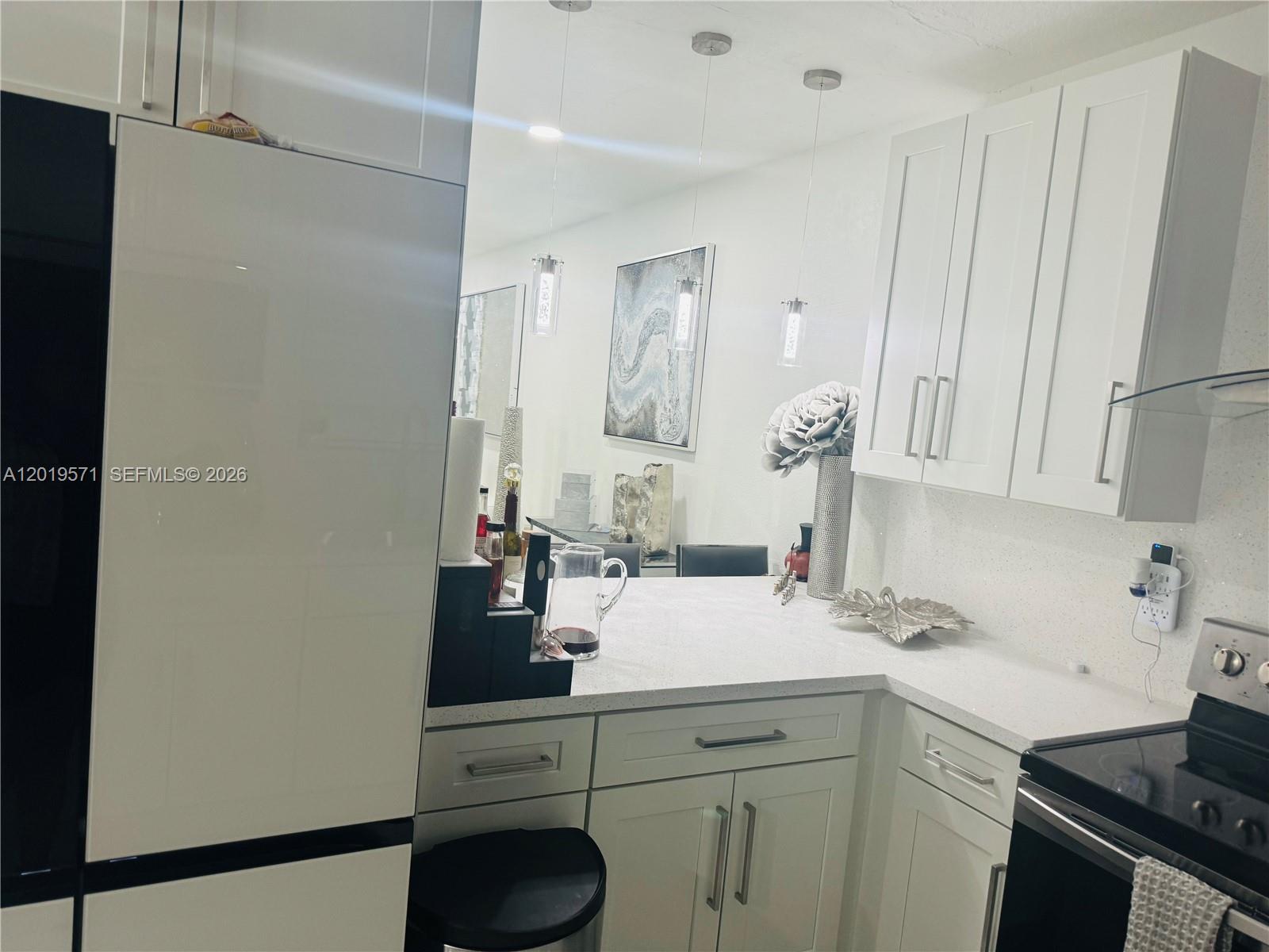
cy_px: 476
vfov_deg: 56.8
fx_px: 880
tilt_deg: -4.3
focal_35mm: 24
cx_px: 634
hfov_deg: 71.6
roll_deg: -4.8
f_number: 1.78
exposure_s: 1/60
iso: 160
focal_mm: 6.76
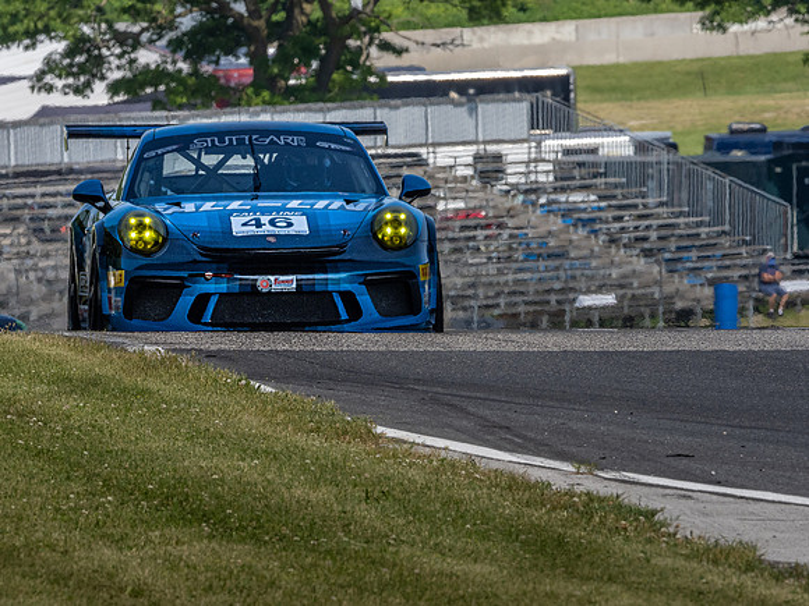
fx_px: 17342
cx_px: 310
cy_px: 255
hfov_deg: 2.7
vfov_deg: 2.0
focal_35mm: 742
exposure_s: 1/500
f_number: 13
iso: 400
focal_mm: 300
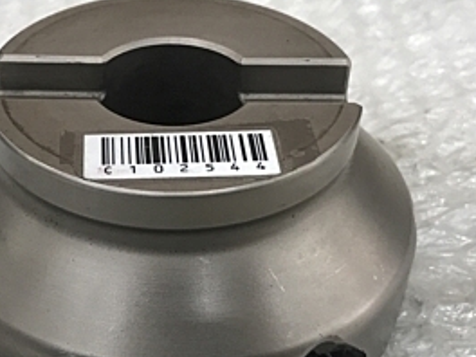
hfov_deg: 28.4
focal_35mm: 68
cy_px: 243
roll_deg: -1.1
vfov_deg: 21.5
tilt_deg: -37.1
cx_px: 164
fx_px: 935
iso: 32
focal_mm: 3.99
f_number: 1.8
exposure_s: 1/33
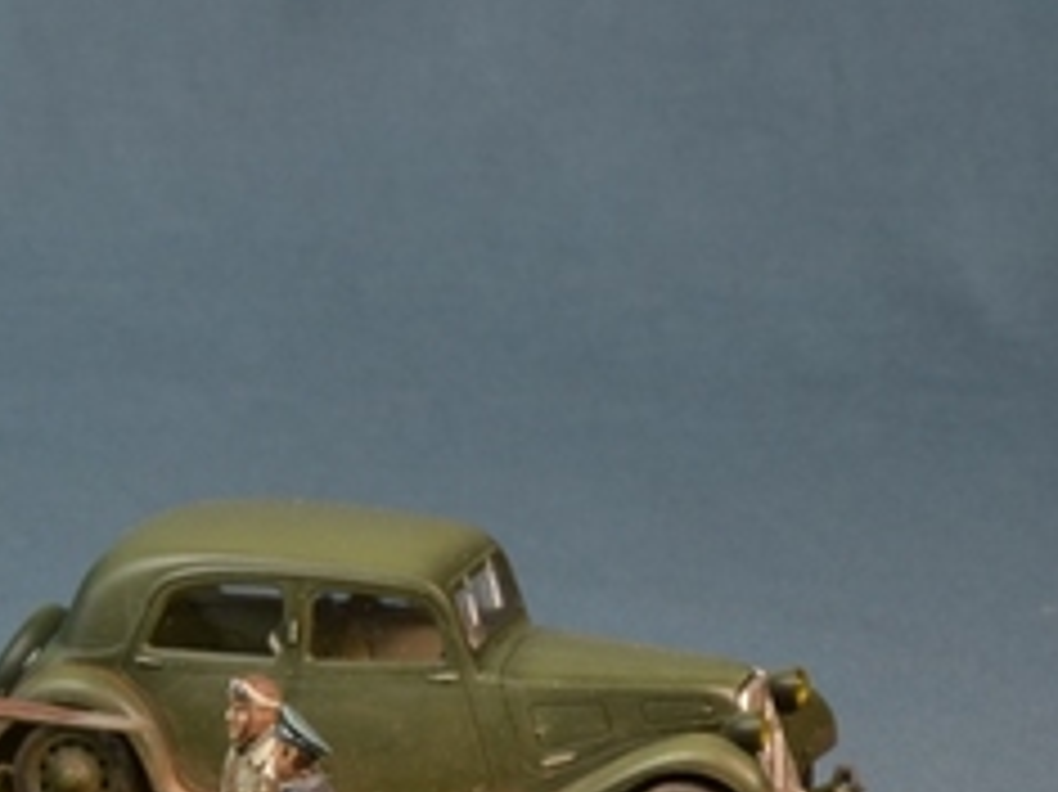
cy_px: 855
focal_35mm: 245
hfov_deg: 8.0
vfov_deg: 6.0
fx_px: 7484
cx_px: -311
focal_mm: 50
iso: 200
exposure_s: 1/4
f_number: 18
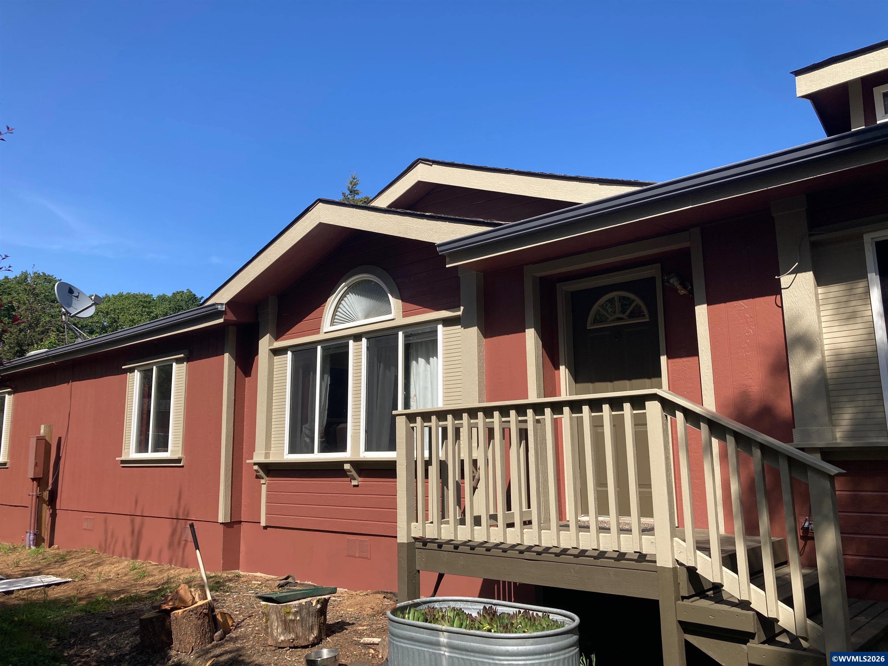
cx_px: 444
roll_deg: -0.6
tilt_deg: +10.9
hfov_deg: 63.4
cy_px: 333
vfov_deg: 49.7
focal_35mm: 28
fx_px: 718
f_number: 1.8
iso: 20
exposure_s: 1/1656
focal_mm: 3.99
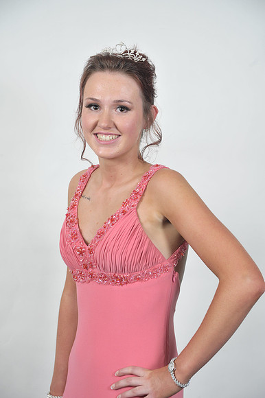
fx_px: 940
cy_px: 199
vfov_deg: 23.9
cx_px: 132
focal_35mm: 85
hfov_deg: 16.1
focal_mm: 85
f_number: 7.1
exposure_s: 1/160
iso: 1000
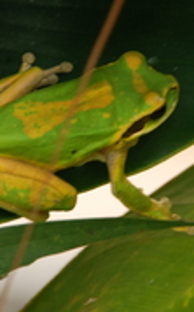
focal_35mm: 689
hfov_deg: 1.9
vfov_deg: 3.1
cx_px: 93
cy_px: 110
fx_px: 5838
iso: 800
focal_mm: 200
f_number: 6.3
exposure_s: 1/80
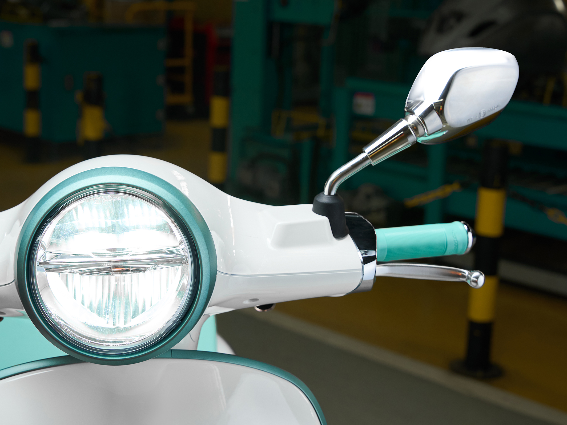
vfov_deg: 22.7
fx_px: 1059
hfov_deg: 30.0
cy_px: 212
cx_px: 274
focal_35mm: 65
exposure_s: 1/100
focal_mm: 59.6
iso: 640
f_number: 7.1
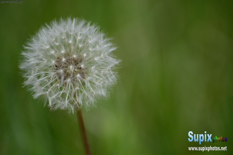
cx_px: 116
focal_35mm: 450
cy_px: 78
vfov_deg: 3.1
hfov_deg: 4.6
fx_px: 2912
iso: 400
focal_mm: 300
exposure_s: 1/2000
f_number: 5.6
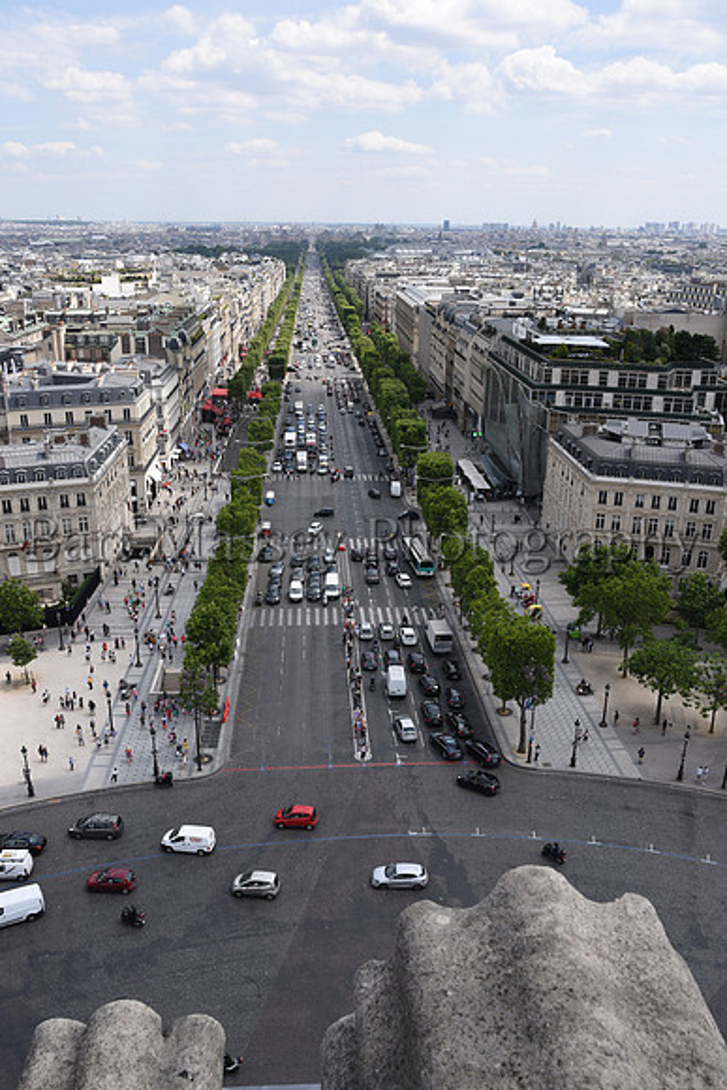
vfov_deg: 65.5
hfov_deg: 46.4
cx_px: 364
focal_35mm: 28
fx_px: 848
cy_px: 545
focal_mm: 28
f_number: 13
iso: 180
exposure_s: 1/160
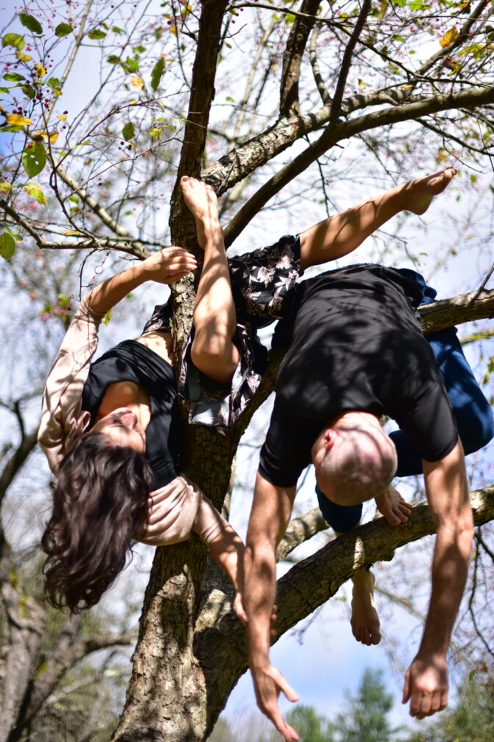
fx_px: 1050
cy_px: 371
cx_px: 251
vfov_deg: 38.9
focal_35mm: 51
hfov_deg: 26.5
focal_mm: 50
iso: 100
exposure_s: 1/3200
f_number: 1.4
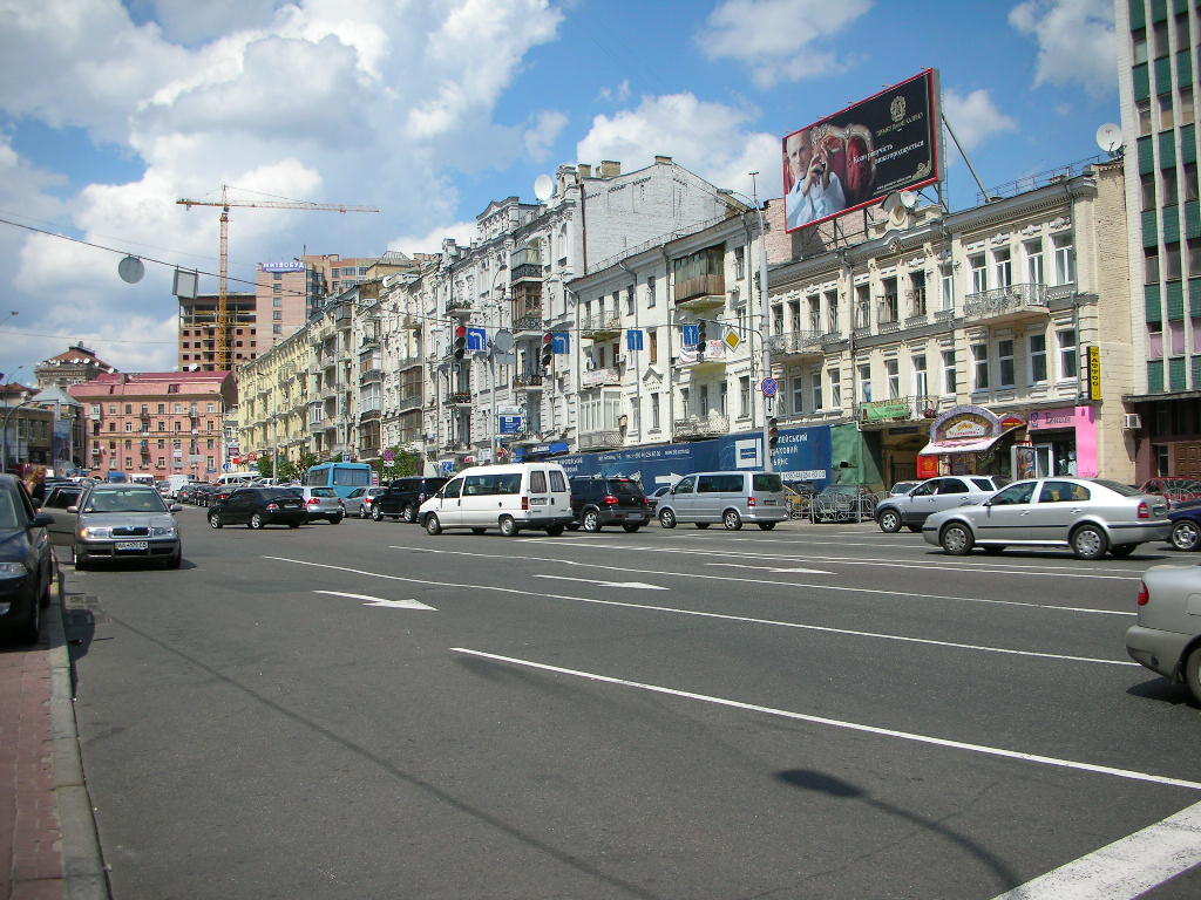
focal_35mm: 35
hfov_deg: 52.6
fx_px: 1214
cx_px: 600
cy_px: 450
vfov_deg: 40.7
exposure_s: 1/175
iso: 50
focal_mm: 5.8
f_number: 8.5
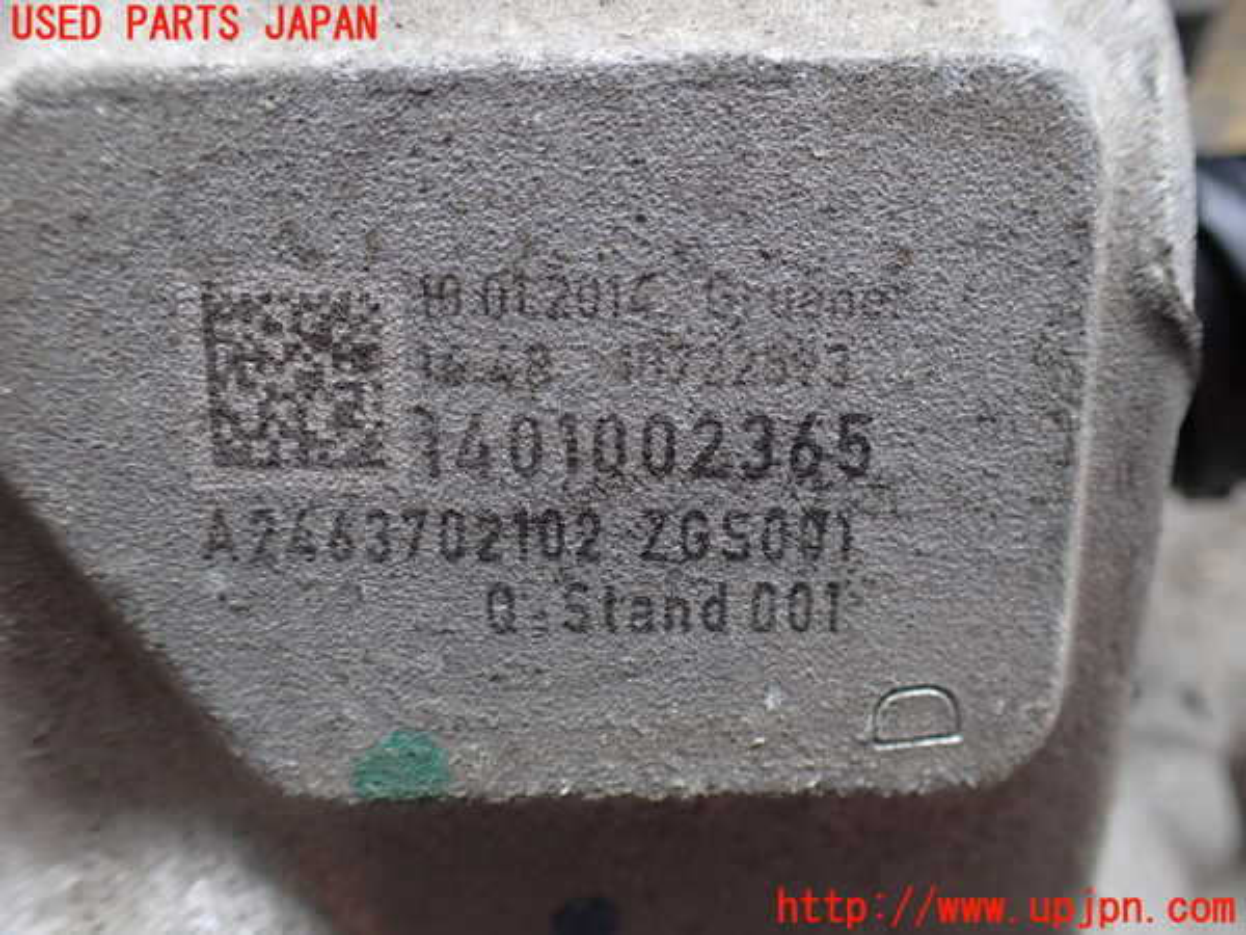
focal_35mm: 30
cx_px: 623
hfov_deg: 60.0
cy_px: 468
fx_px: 1080
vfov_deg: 46.8
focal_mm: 5.4
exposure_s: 1/125
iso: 200
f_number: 2.3
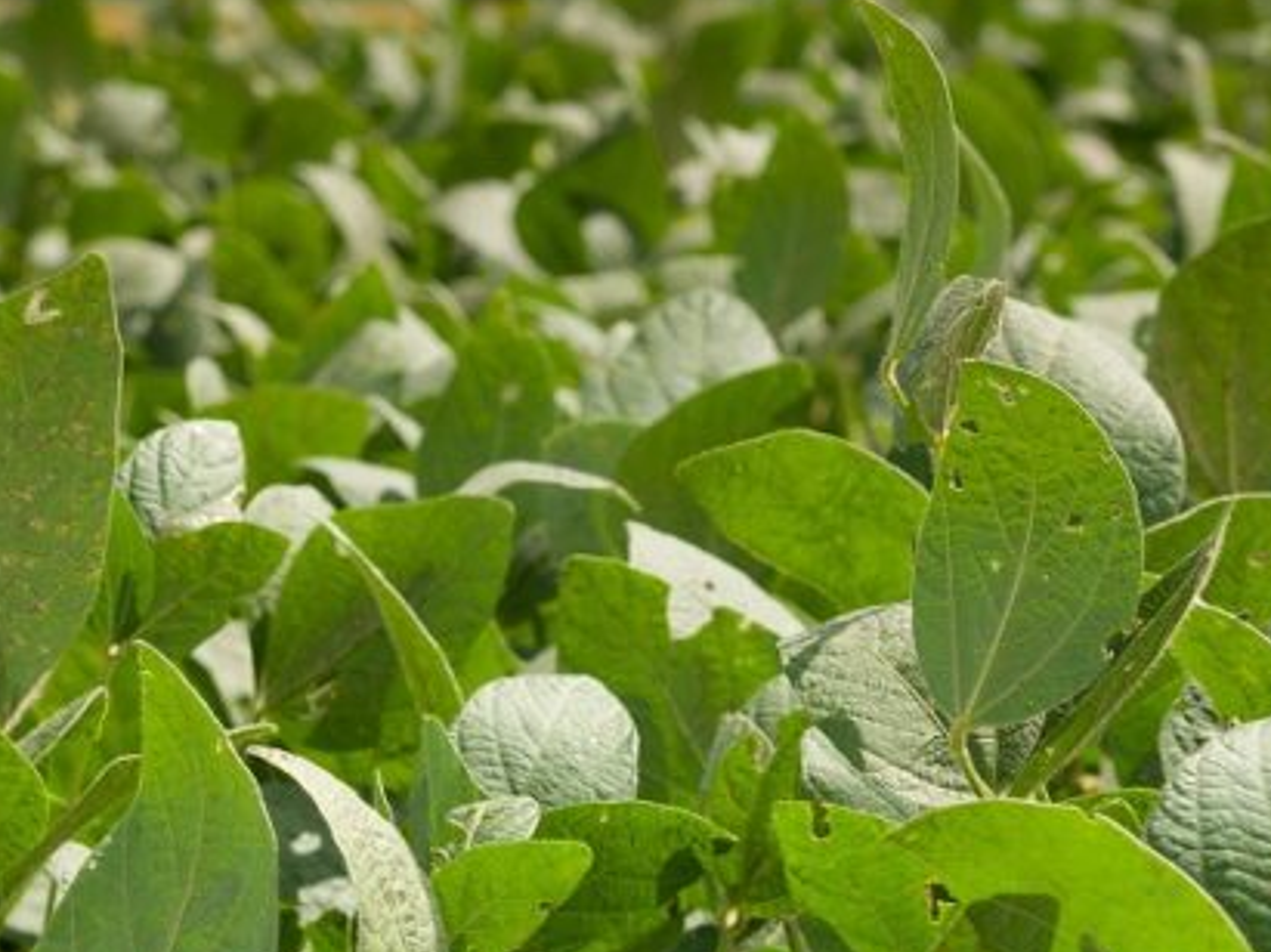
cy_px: 637
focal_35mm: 221
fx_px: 8112
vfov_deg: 6.7
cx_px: 832
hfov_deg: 9.0
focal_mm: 70
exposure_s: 1/100
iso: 100
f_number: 10
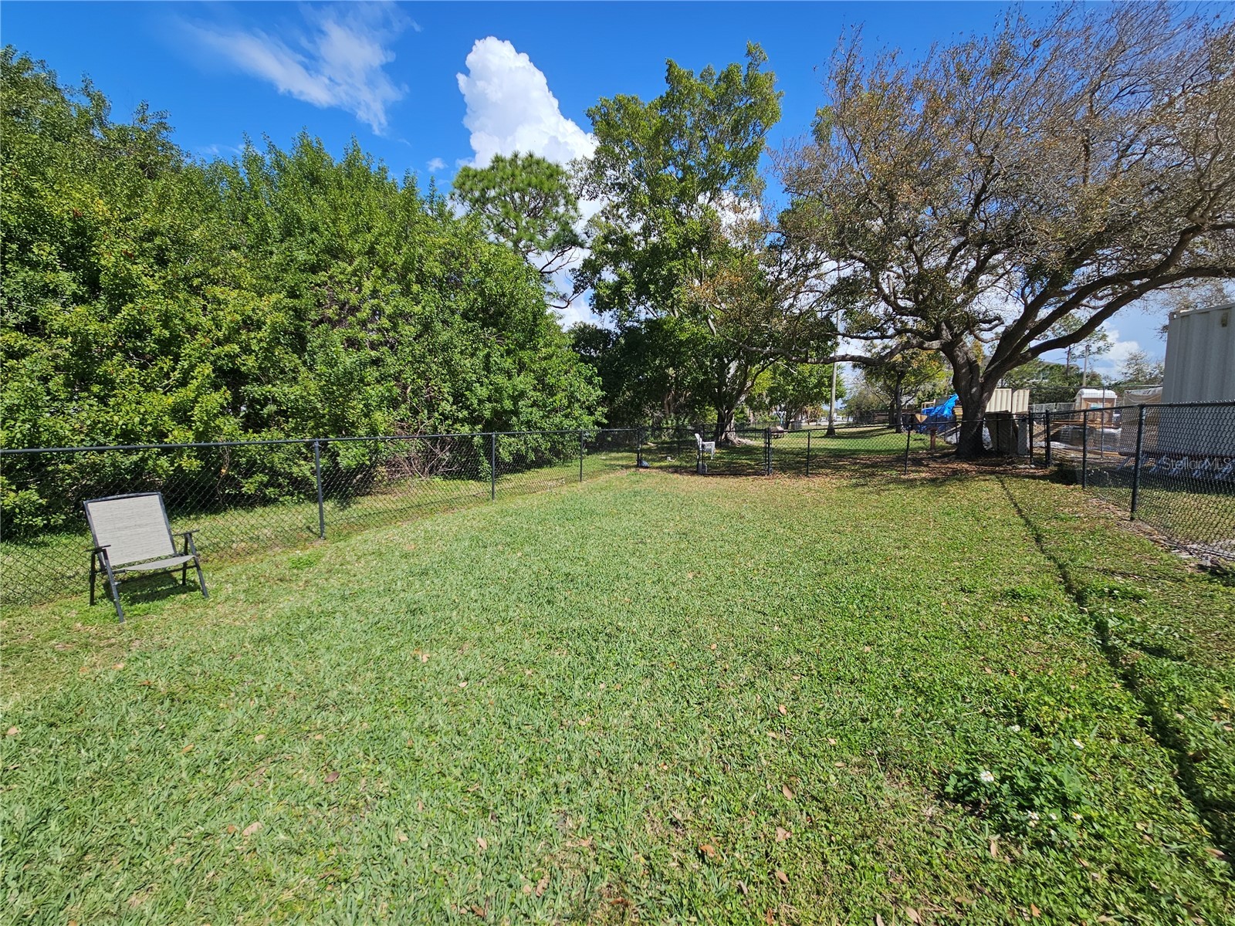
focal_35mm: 13
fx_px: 464
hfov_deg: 106.2
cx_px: 618
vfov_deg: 89.9
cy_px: 463
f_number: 2.2
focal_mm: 2.2
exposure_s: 1/2352
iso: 50
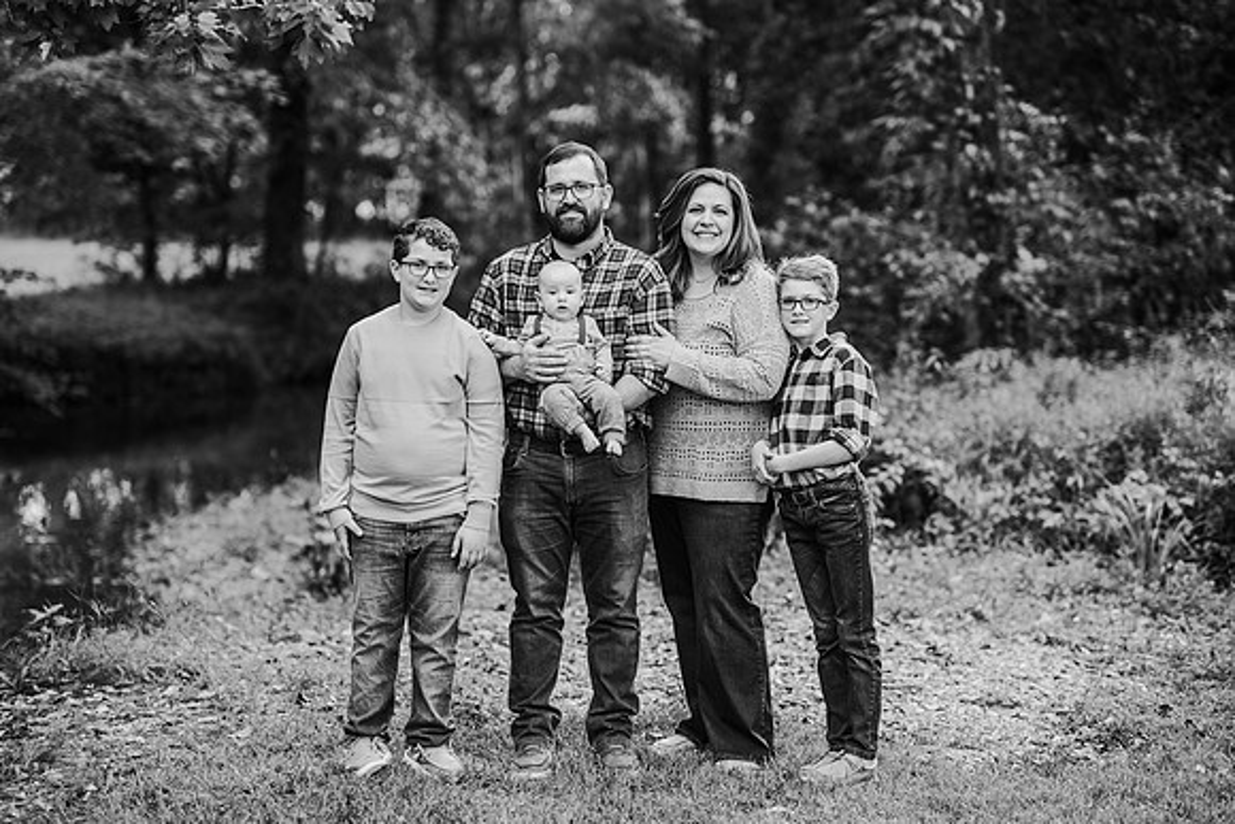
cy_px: 412
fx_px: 2917
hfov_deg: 23.9
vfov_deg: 16.1
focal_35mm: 85
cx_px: 618
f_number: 2.2
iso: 125
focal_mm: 85
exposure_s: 1/200
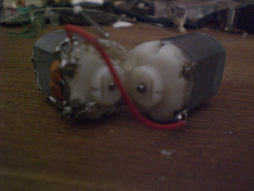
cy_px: 96
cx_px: 127
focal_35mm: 38
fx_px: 279
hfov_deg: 49.0
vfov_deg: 37.7
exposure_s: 1/15
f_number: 3.1
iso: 800
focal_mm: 6.3
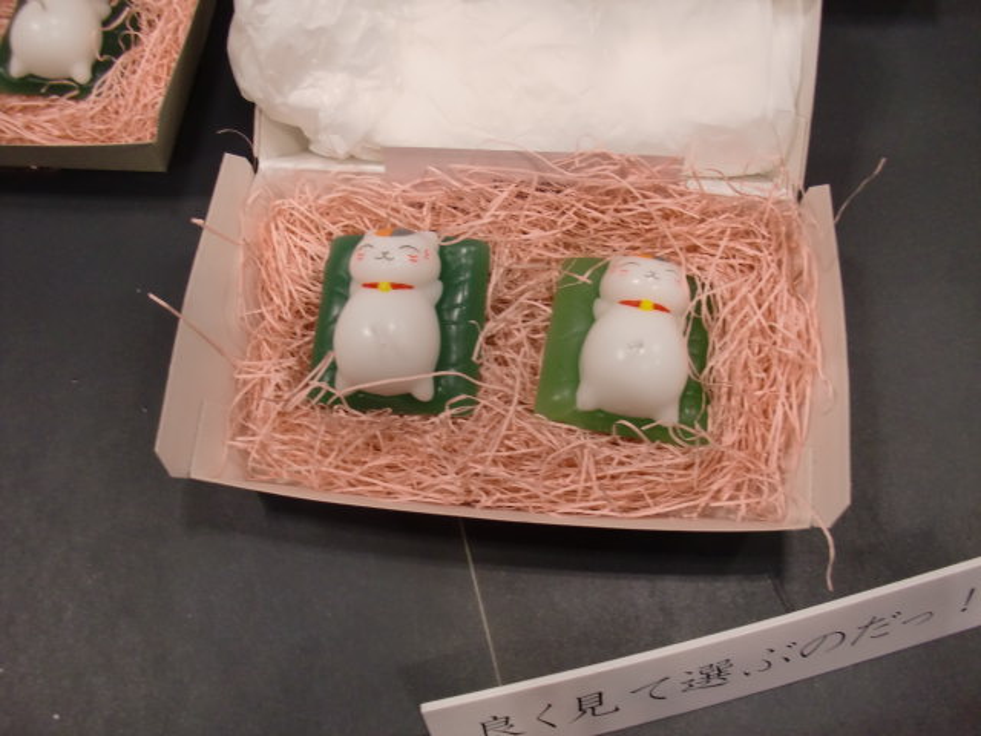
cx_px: 490
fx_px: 1020
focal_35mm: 36
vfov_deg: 39.7
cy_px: 368
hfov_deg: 51.4
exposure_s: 1/60
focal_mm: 6.3
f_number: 2.8
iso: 200
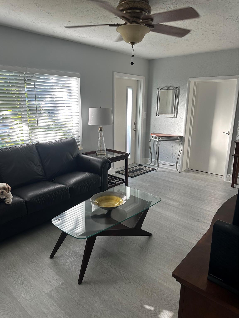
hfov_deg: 56.8
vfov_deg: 71.6
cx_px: 120
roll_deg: -1.9
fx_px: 221
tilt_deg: -14.2
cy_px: 159
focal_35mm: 24
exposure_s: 1/121
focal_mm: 6.86
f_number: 1.78
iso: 80
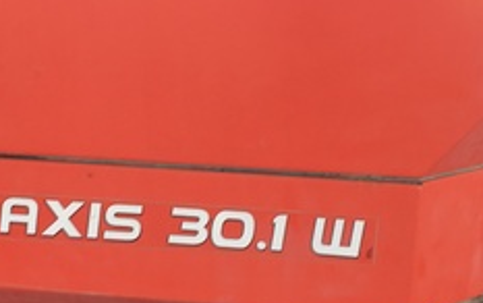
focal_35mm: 87
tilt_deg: -14.3
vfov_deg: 15.0
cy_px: 146
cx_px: 145
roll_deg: -0.8
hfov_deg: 23.6
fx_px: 1146
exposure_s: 1/50
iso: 25
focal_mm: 4.15
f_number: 2.2
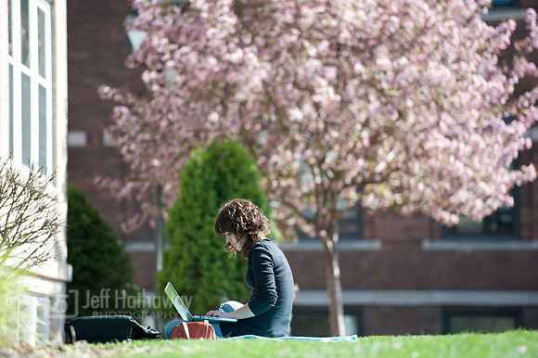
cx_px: 269
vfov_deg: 6.9
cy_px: 179
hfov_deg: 10.3
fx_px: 2987
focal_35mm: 200
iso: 200
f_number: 3.2
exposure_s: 1/640
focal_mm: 200
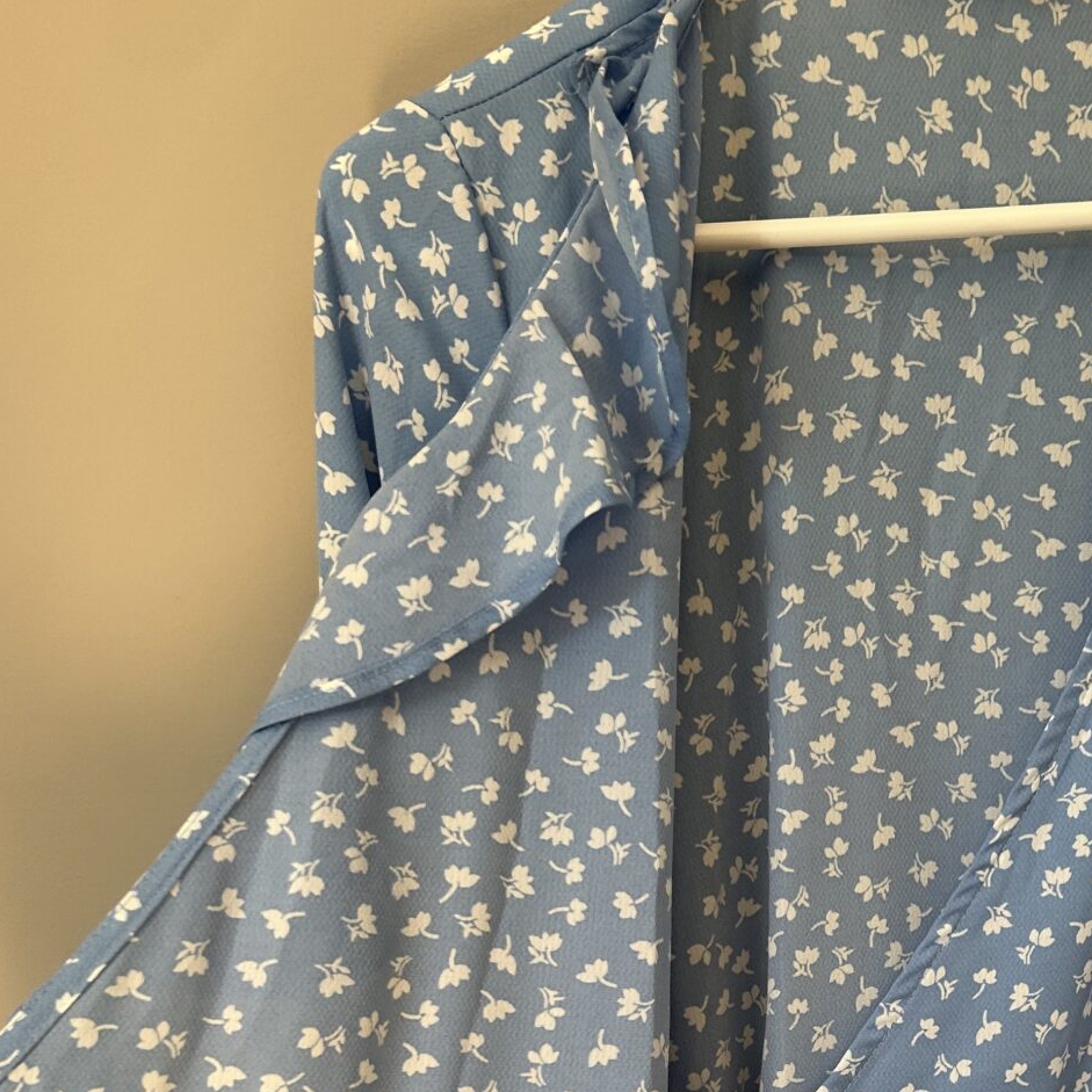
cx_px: 794
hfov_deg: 33.5
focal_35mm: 50
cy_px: 1086
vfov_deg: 31.5
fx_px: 1785
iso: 64
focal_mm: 5.7
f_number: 1.5
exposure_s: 1/121
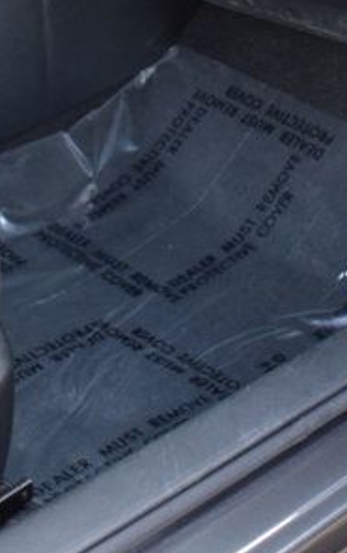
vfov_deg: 17.5
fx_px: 1753
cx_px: 280
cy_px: -30
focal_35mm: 116
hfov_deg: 11.3
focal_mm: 22
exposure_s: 1/20
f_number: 6.3
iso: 400
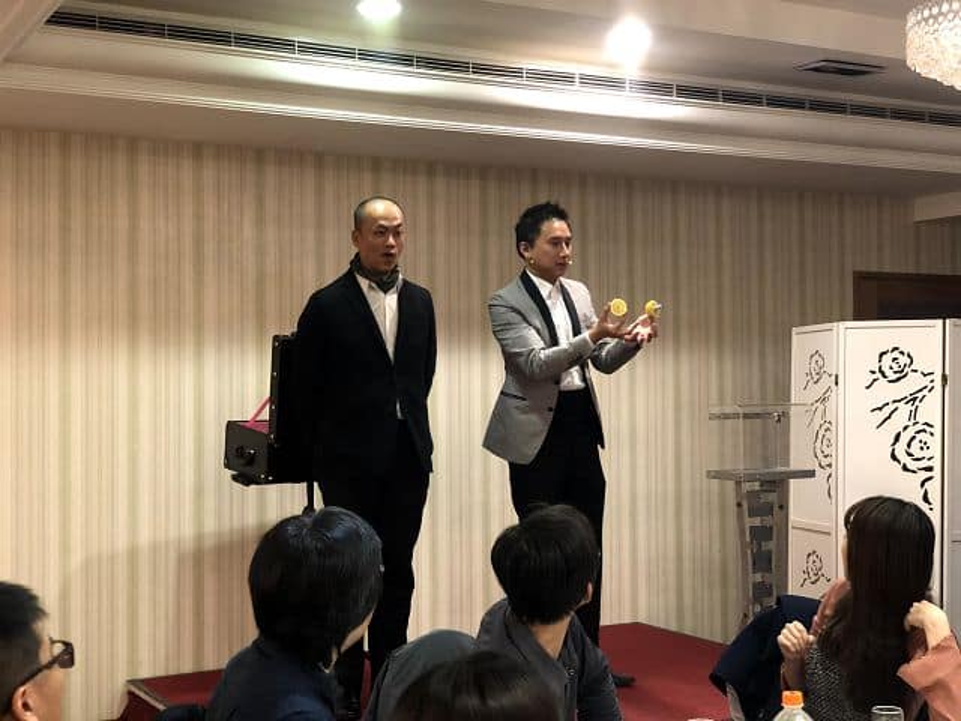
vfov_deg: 28.0
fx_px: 1444
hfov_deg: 36.8
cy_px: 360
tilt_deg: +2.0
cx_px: 480
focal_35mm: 52
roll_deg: +1.1
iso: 160
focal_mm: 6
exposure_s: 1/24
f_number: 2.4
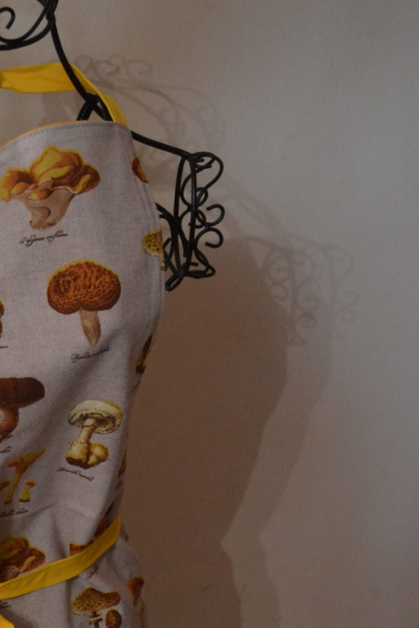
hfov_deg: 19.3
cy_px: 522
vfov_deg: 28.5
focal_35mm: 69
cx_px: 36
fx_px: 1205
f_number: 3.8
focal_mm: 22
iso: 1400
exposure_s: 1/15
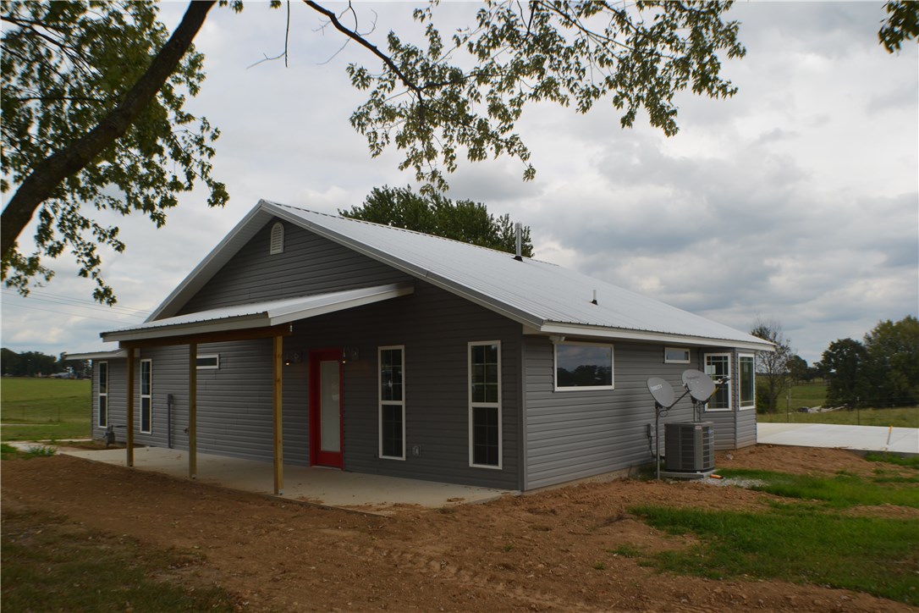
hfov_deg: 53.1
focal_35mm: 36
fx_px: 919
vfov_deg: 36.9
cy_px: 306
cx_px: 460
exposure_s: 1/200
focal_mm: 24
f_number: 9
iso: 100
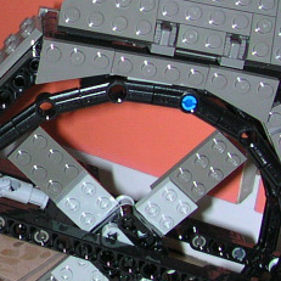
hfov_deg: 11.5
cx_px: -147
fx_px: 1332
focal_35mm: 145
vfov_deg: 12.0
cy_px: 123
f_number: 2.7
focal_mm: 5.6
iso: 100
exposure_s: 1/60
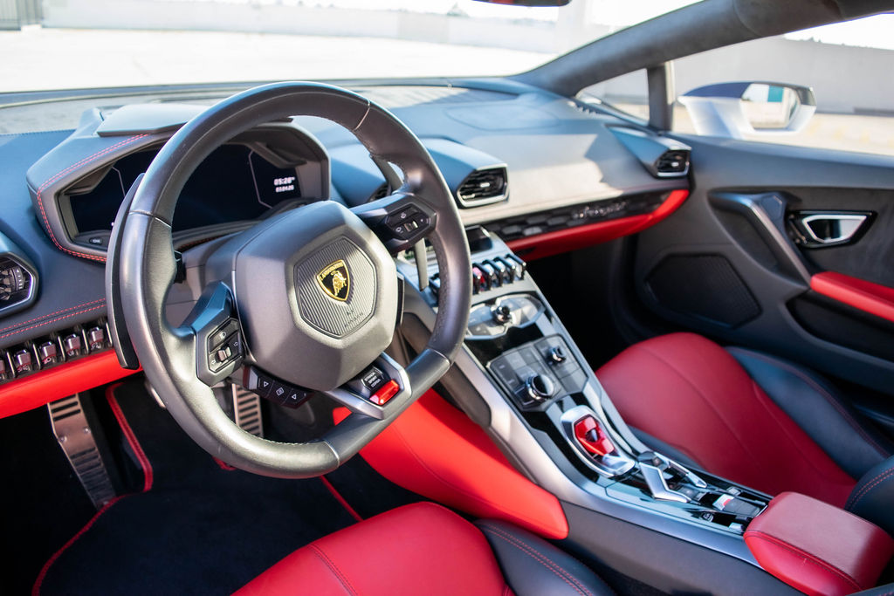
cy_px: 298
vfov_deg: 47.9
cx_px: 447
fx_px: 671
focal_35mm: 27
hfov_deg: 67.4
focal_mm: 18
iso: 400
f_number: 5
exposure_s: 1/100
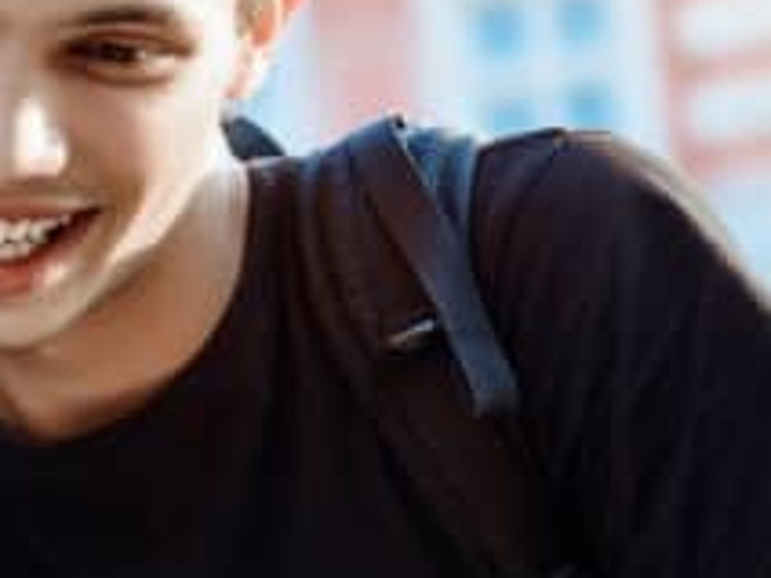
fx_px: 5991
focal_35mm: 269
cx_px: -686
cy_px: 534
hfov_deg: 7.1
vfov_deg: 5.5
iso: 100
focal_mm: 55
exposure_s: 1/320
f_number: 2.8
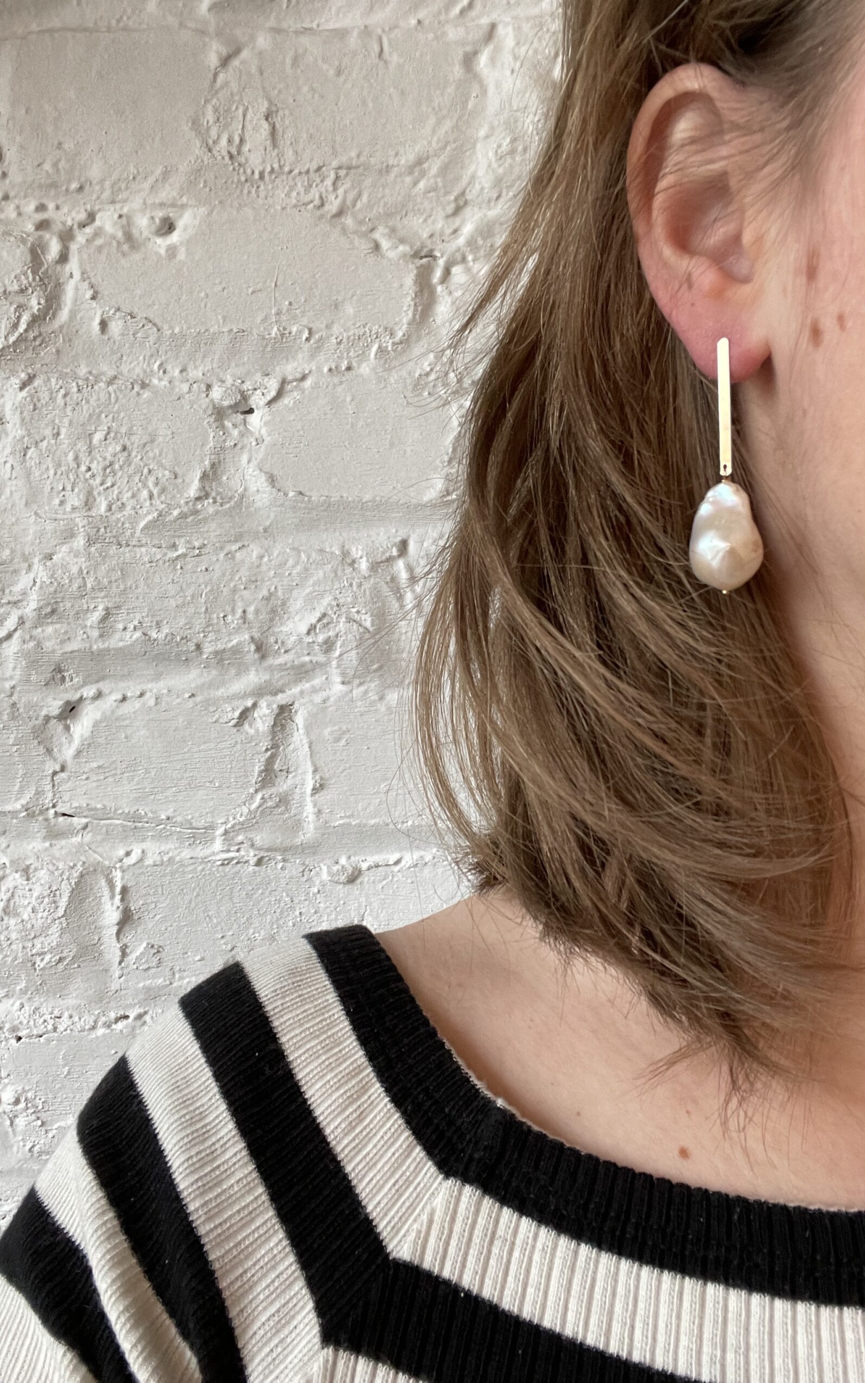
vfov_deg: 59.7
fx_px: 1207
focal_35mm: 32
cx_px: 513
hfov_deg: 39.3
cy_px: 693
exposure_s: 1/50
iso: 250
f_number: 2.2
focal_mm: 2.71
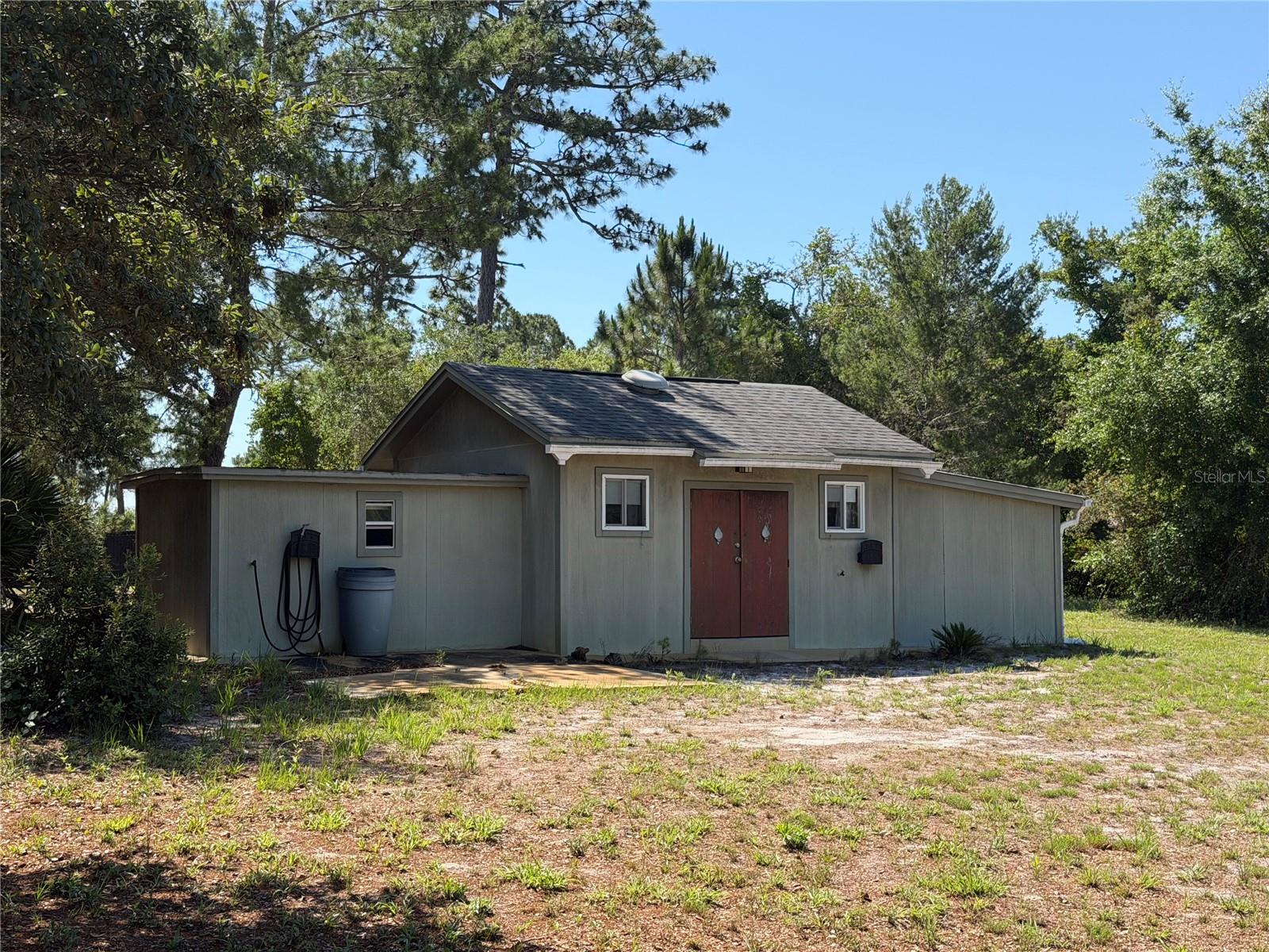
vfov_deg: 30.3
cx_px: 634
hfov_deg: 39.7
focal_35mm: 48
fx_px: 1760
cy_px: 476
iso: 80
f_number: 1.78
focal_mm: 6.76
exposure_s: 1/2865
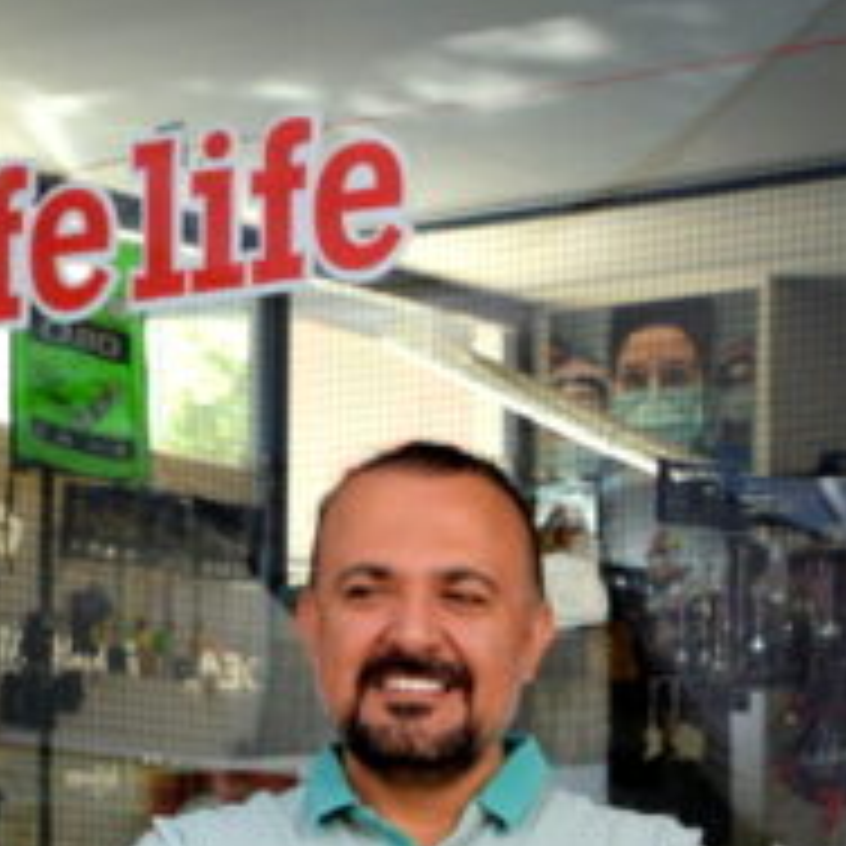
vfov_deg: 11.0
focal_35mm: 153
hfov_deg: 11.2
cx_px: 972
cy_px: 1253
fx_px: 4230
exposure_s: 1/125
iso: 360
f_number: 5.6
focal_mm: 22
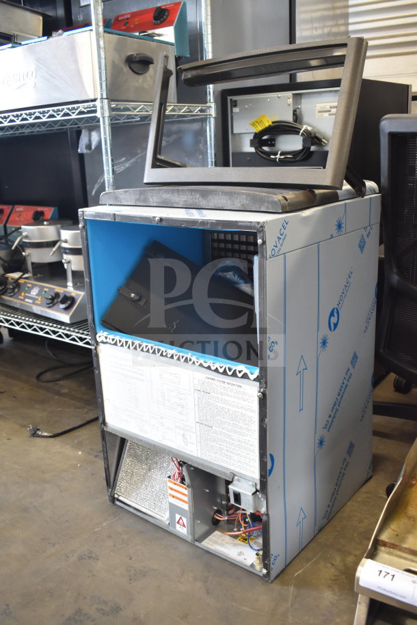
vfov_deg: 57.2
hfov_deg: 40.0
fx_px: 573
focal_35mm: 33
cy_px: 312
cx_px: 208
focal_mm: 22
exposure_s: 1/40
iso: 900
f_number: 3.8
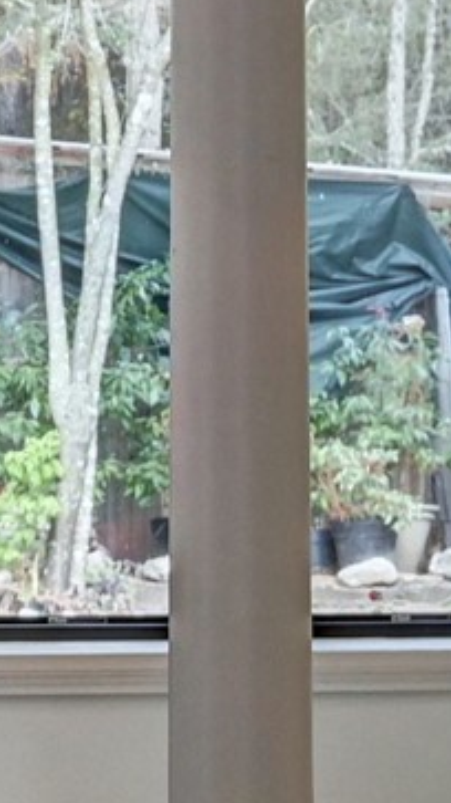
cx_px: -1041
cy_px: 316
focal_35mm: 188
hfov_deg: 5.9
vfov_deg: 11.5
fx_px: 4000
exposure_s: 1/10
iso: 400
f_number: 8
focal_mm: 30
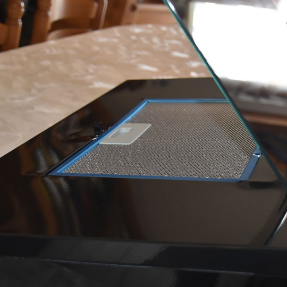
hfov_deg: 27.0
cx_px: 152
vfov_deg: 26.9
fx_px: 598
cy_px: 169
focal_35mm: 64
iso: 1000
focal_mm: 27
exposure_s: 1/60
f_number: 4
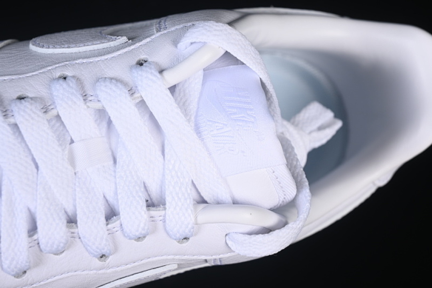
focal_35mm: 75
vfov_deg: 18.2
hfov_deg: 27.0
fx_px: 900
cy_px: 144
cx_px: 216
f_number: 7.1
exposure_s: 1/100
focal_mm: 50
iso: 160
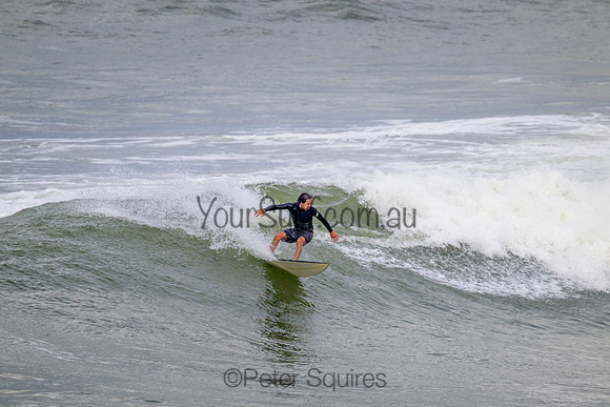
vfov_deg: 1.7
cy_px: 204
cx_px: 305
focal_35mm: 800
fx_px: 13558
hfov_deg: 2.6
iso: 720
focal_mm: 800
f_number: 11
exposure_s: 1/2000
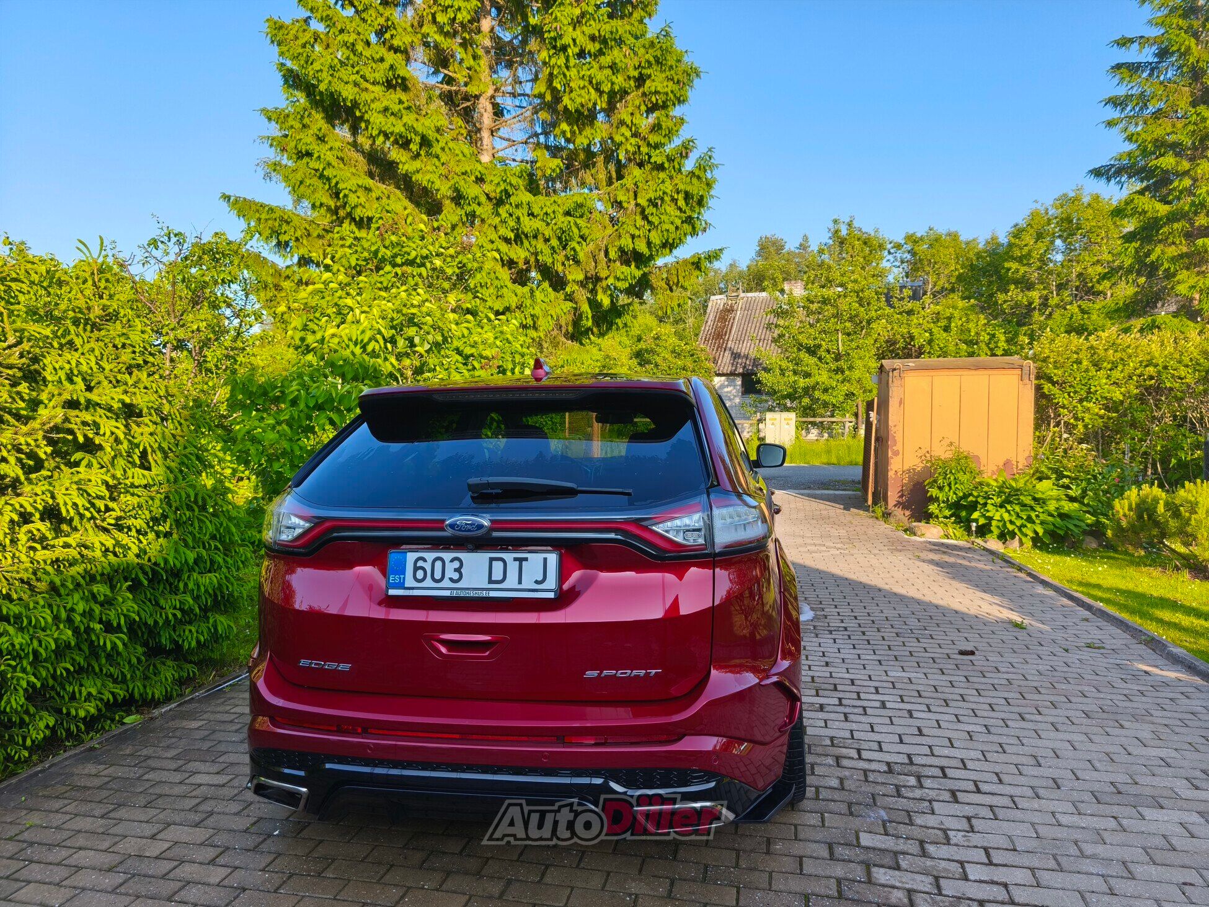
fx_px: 803
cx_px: 604
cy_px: 454
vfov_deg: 58.9
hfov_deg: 73.9
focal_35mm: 23
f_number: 1.7
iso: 80
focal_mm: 5.35
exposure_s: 1/135
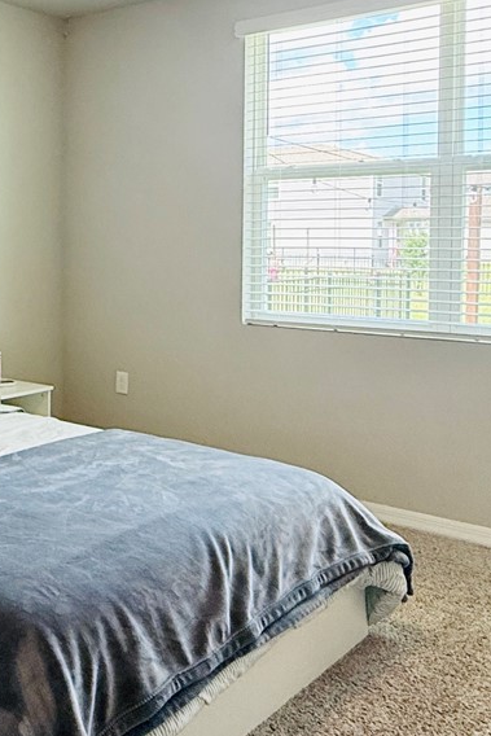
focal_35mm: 41
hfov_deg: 30.0
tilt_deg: -0.9
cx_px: -19
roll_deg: -0.5
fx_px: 838
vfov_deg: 46.8
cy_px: 258
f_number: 2.2
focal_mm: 2.22
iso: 125
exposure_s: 1/99
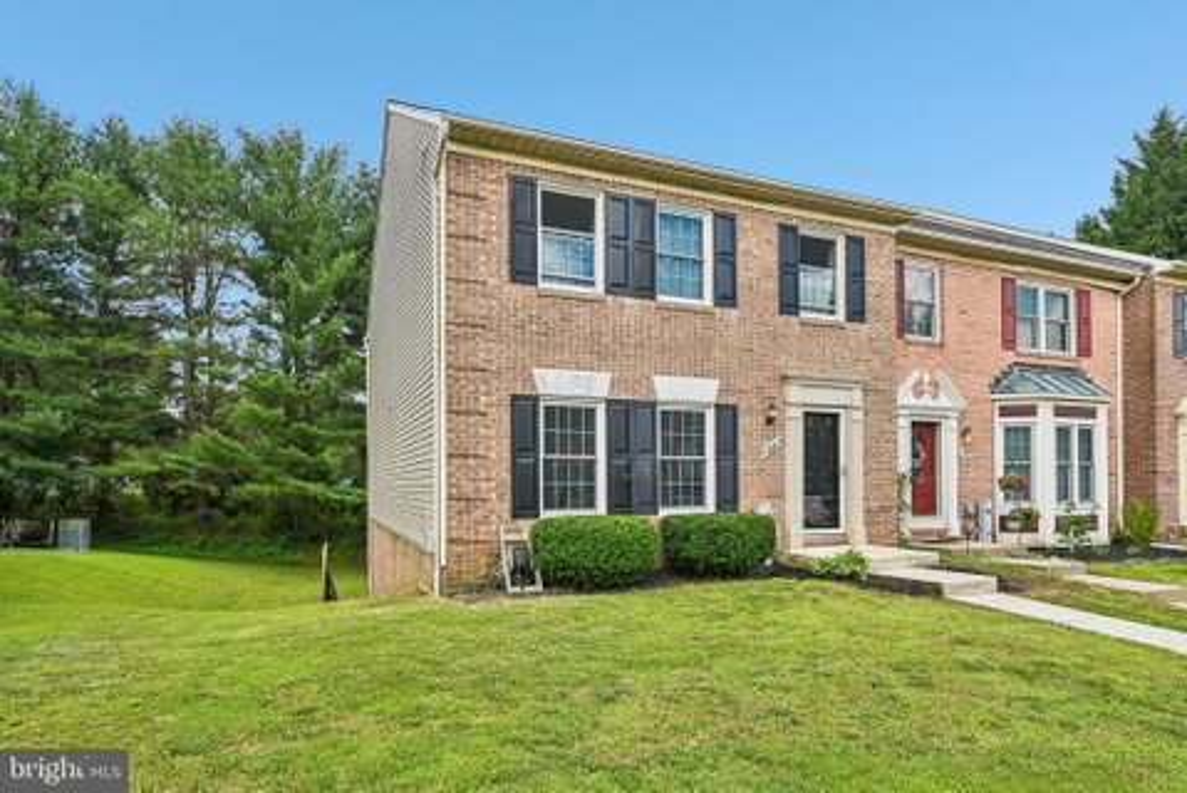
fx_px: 643
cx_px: 594
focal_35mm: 20
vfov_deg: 63.3
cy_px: 396
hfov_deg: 85.4
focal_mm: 19.5
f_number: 8
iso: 100
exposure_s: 1/80
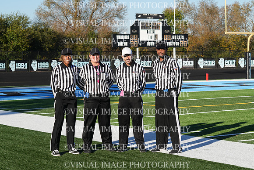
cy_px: 85
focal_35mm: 98
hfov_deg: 20.8
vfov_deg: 14.0
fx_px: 692
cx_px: 127
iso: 320
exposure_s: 1/800
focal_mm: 98
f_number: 8
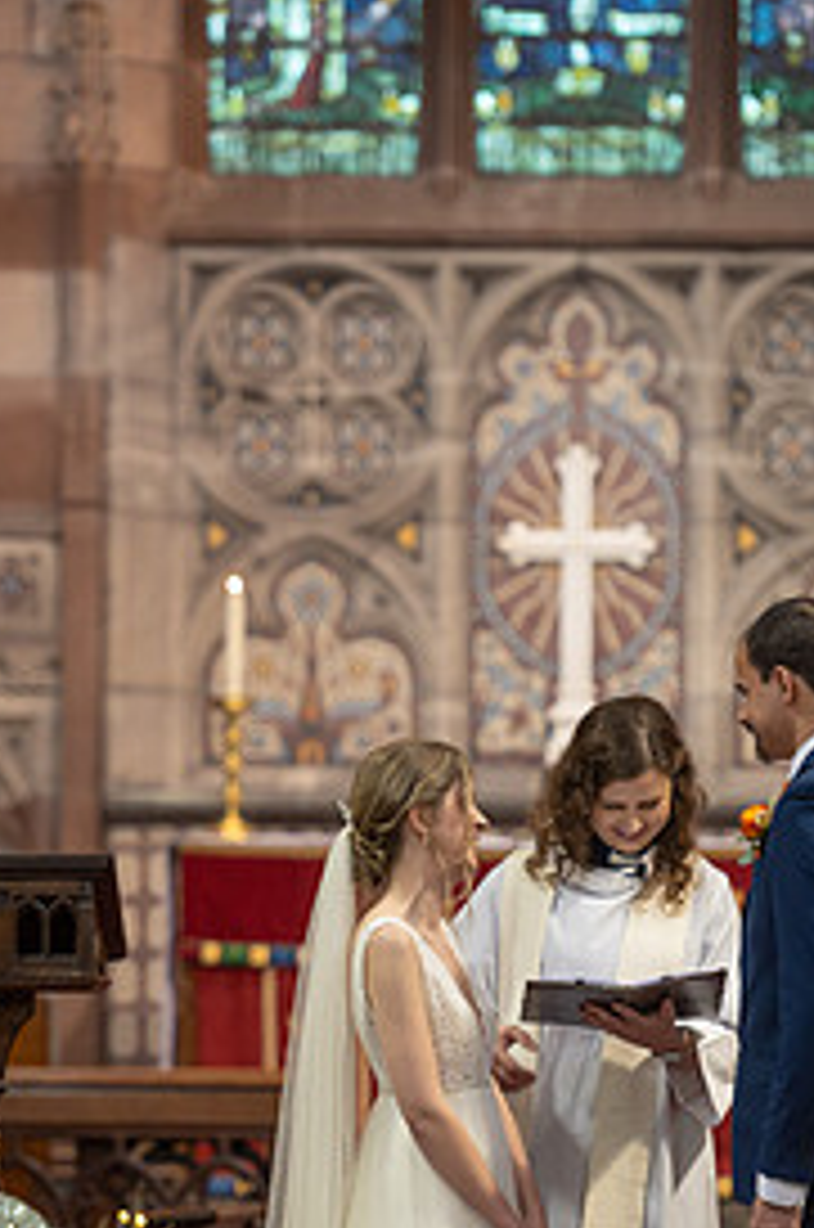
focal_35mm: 264
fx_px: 8988
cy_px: 994
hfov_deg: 5.2
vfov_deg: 7.8
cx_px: 492
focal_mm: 160
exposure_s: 1/125
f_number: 2.8
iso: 1600
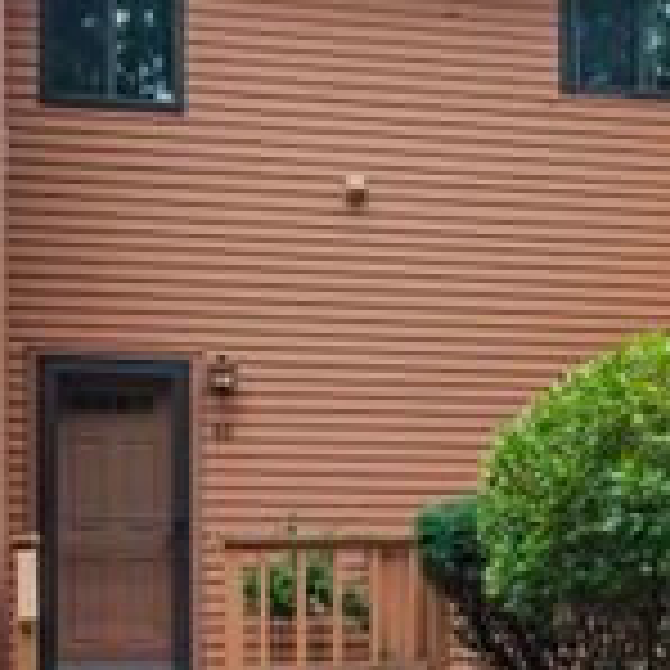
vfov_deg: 18.4
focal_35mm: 94
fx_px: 2058
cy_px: 492
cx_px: 450
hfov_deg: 18.4
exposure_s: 1/20
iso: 200
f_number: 11
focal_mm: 22
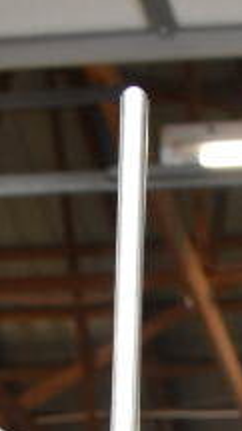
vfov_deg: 15.0
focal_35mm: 120
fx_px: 1368
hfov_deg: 10.0
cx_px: 288
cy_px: 828
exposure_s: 1/125
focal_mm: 18
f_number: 5.6
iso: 1600
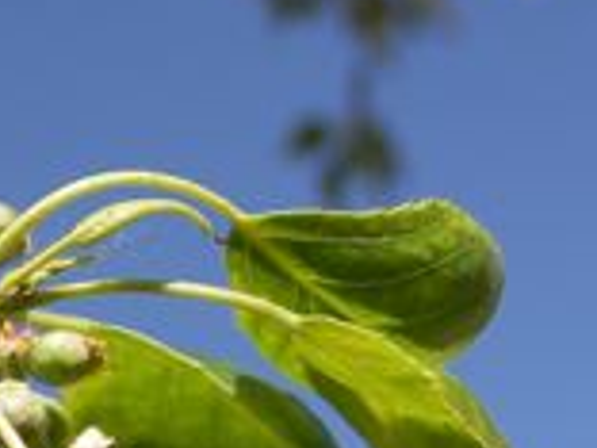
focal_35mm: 181
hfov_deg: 10.4
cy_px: 559
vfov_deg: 8.1
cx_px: -413
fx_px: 3122
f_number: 3.6
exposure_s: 1/640
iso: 50
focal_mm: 9.2
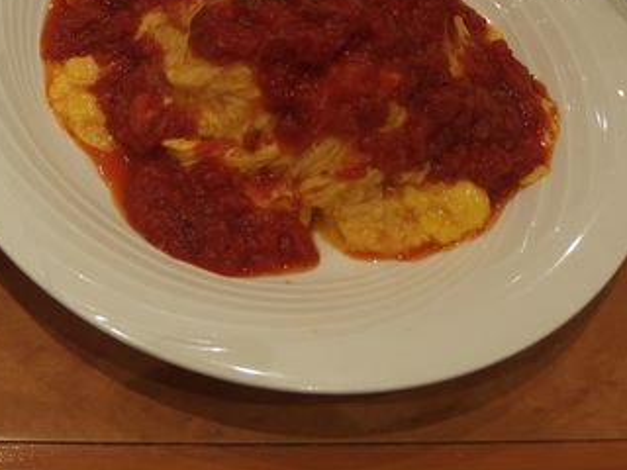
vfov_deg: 23.9
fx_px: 1087
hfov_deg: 31.0
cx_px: 90
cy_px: 67
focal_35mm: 60
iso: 100
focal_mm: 5.6
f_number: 2.2
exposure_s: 1/125
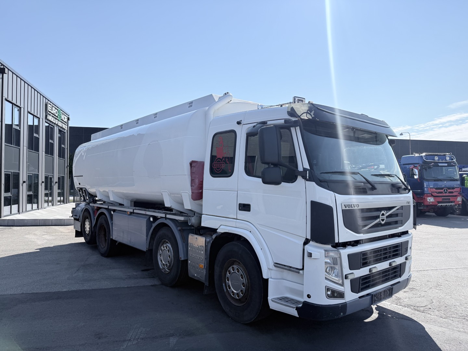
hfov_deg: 71.6
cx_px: 234
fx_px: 324
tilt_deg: +1.3
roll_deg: -0.3
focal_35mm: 24
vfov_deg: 56.8
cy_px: 176
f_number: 1.78
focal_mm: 6.76
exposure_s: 1/4405
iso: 125
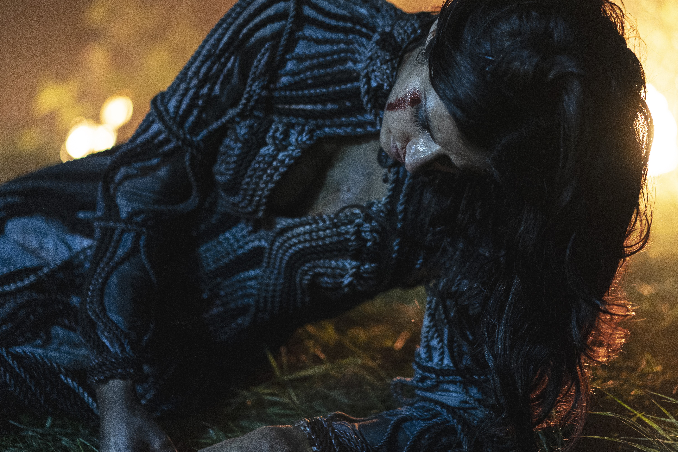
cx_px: 357
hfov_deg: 29.7
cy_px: 196
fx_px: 1281
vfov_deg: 20.0
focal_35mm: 68
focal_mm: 55
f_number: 1.8
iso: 3200
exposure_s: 1/125
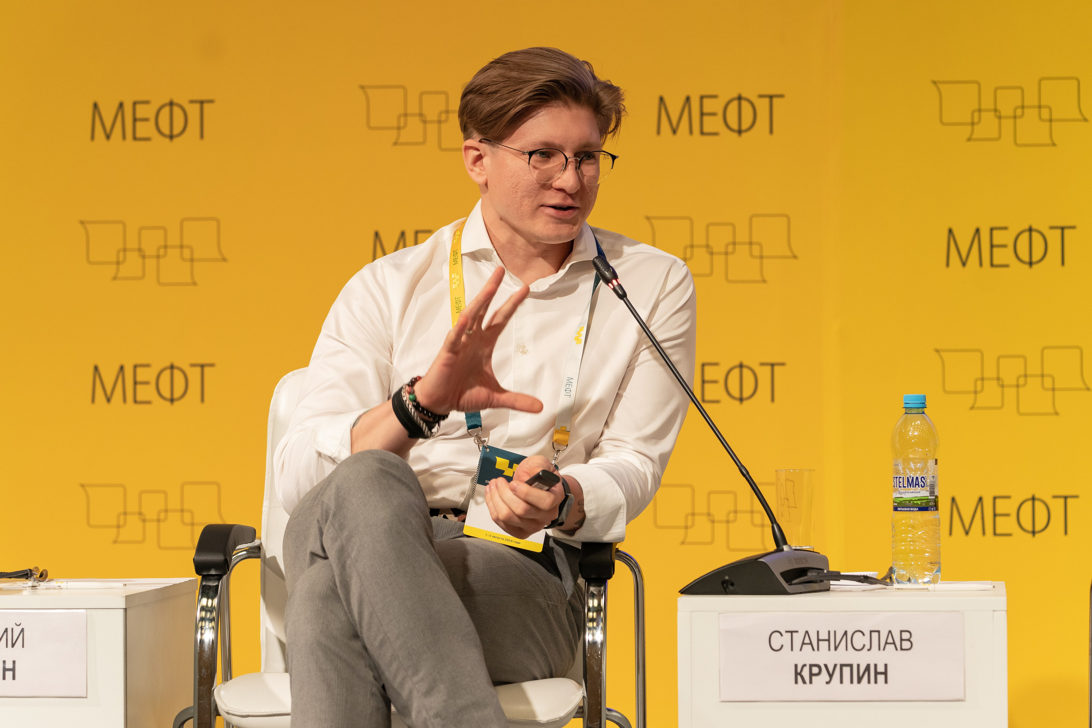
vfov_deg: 11.2
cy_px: 328
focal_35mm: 123
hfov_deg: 16.7
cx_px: 540
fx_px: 3728
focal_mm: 106
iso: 1250
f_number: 4.5
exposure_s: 1/160
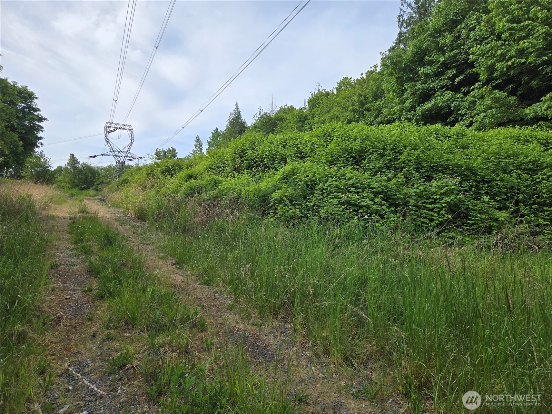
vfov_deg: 58.9
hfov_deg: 73.9
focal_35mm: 23
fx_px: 367
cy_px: 207
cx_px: 276
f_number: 1.8
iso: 25
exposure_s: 1/1173
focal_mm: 5.4
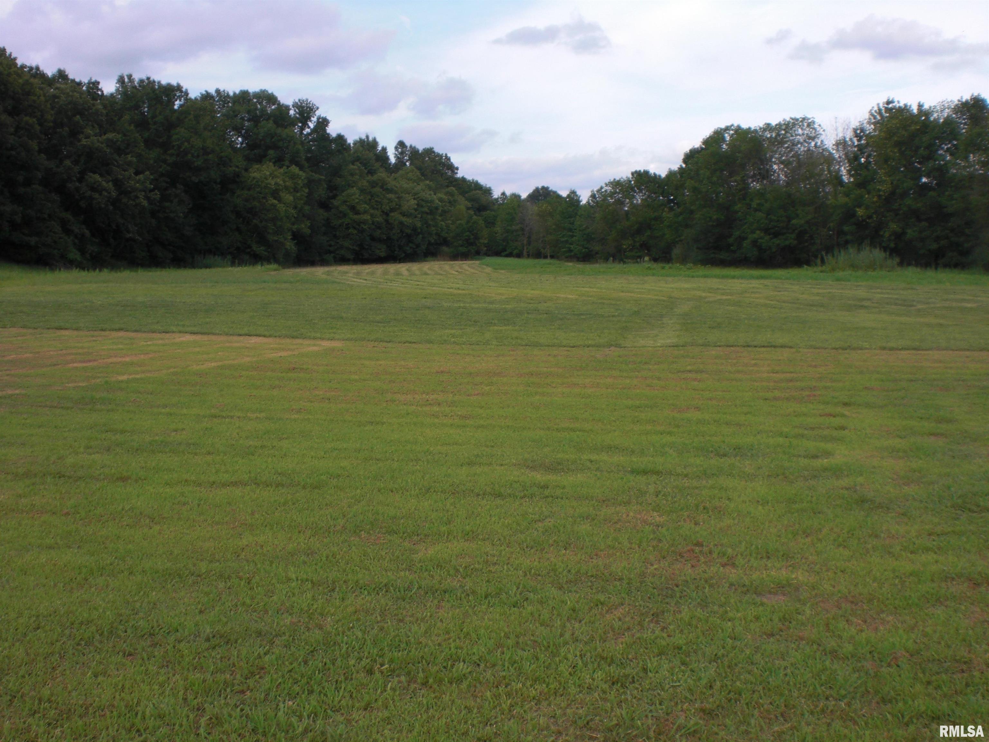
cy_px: 371
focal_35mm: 38
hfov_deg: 49.0
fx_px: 1086
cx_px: 494
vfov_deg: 37.7
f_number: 5.6
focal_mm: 6.3
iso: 64
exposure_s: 1/200
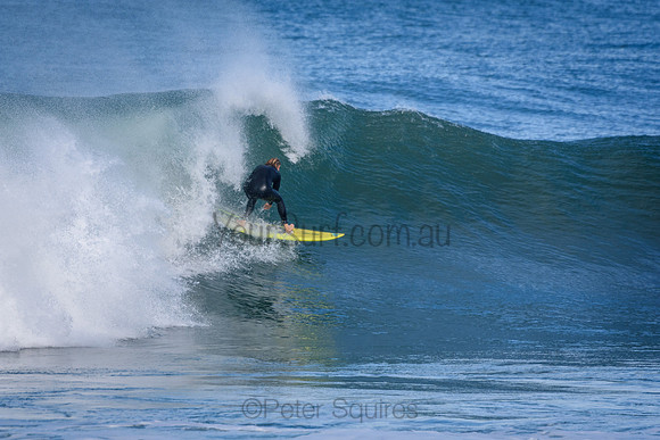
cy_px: 220
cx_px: 330
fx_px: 11002
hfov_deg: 3.4
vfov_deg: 2.3
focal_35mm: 600
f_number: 5.6
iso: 450
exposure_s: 1/2000
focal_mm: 400
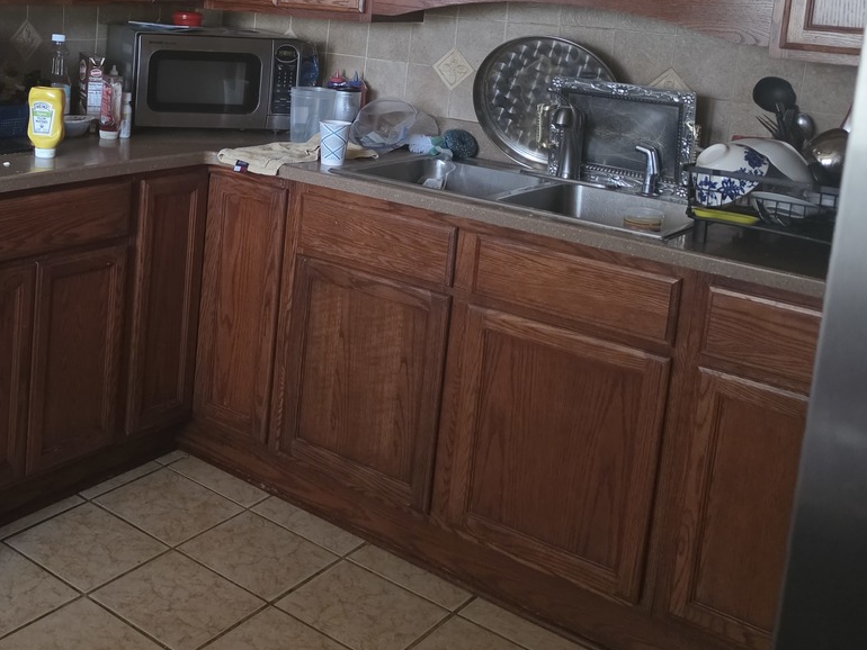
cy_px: 108
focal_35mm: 43
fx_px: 1077
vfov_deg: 32.5
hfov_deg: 41.6
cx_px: 152
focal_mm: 6.5
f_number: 1.4
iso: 800
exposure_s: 1/30
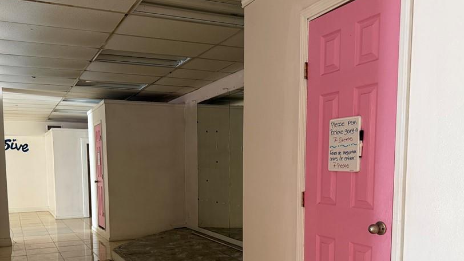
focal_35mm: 33
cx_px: 183
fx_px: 406
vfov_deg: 34.6
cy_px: 205
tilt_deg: -4.5
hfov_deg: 58.9
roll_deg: +0.3
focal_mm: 6.76
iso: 250
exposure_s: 1/60
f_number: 1.78
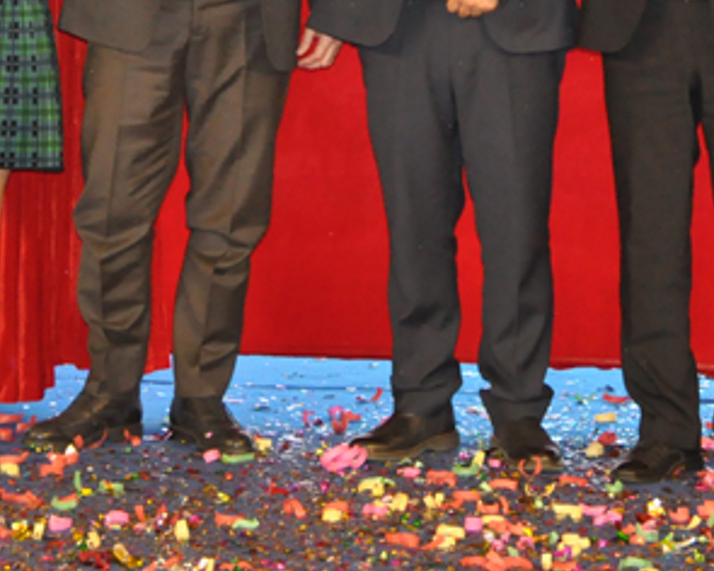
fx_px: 2620
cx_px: 407
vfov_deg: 12.0
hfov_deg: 15.5
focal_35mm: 124
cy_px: -194
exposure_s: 1/200
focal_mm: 26
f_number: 5
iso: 1600
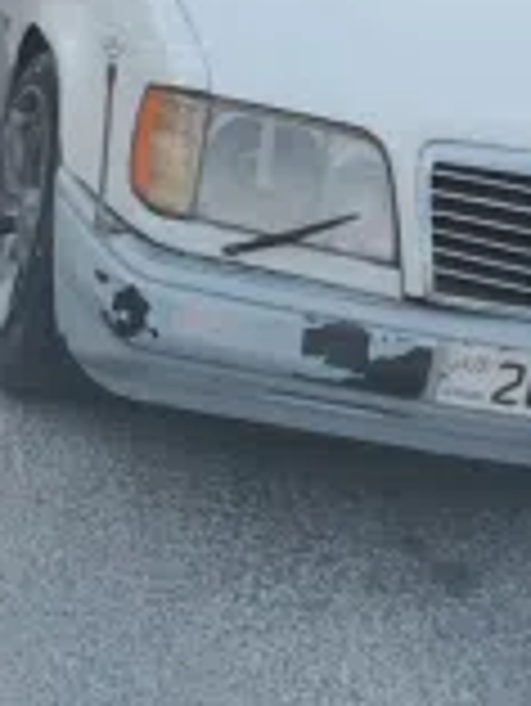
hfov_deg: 12.1
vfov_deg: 15.7
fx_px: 2492
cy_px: -67
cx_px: 374
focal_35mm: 122
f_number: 1.75
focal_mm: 5.25
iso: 100
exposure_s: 1/177
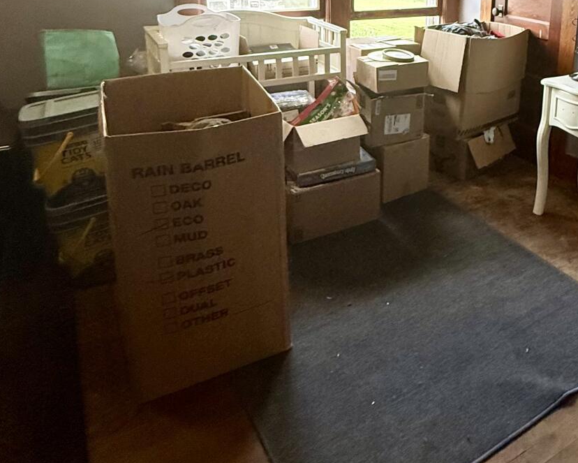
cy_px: 62
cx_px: 440
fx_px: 565
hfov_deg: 51.6
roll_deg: -2.0
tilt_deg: -12.3
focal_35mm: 33
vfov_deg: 41.6
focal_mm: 2.22
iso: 400
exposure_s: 1/120
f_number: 2.2
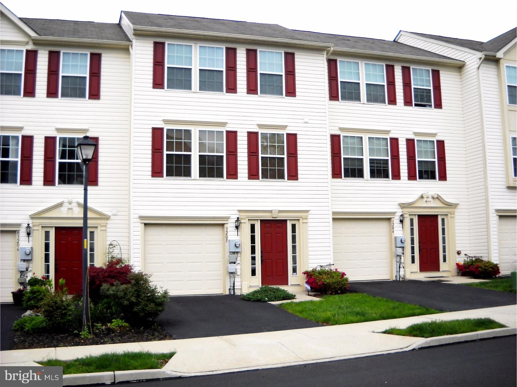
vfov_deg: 35.1
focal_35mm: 41
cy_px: 194
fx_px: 612
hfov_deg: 45.8
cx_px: 258
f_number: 5.5
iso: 64
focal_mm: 6.72
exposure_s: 1/218
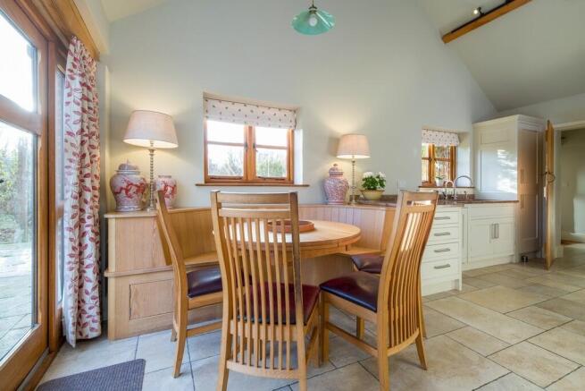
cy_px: 196
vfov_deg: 73.8
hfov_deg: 96.7
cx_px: 292
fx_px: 260
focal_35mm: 16
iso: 160
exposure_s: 1/13
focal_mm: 10.4
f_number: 7.1
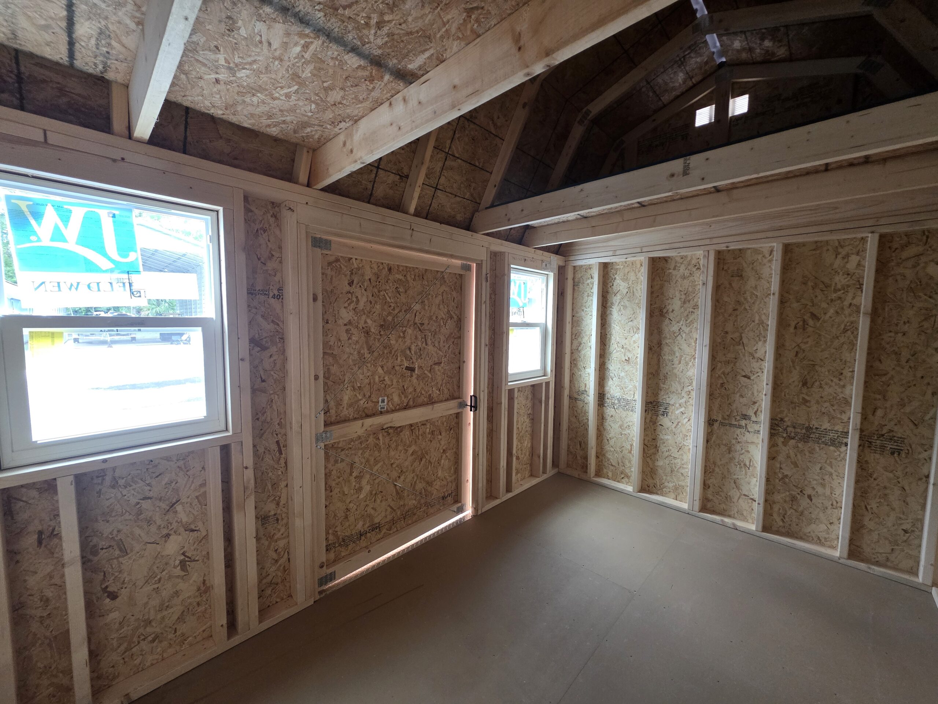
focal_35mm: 13
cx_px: 469
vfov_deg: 89.9
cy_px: 352
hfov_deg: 106.2
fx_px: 352
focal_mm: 2.2
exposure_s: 1/120
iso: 250
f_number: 1.9
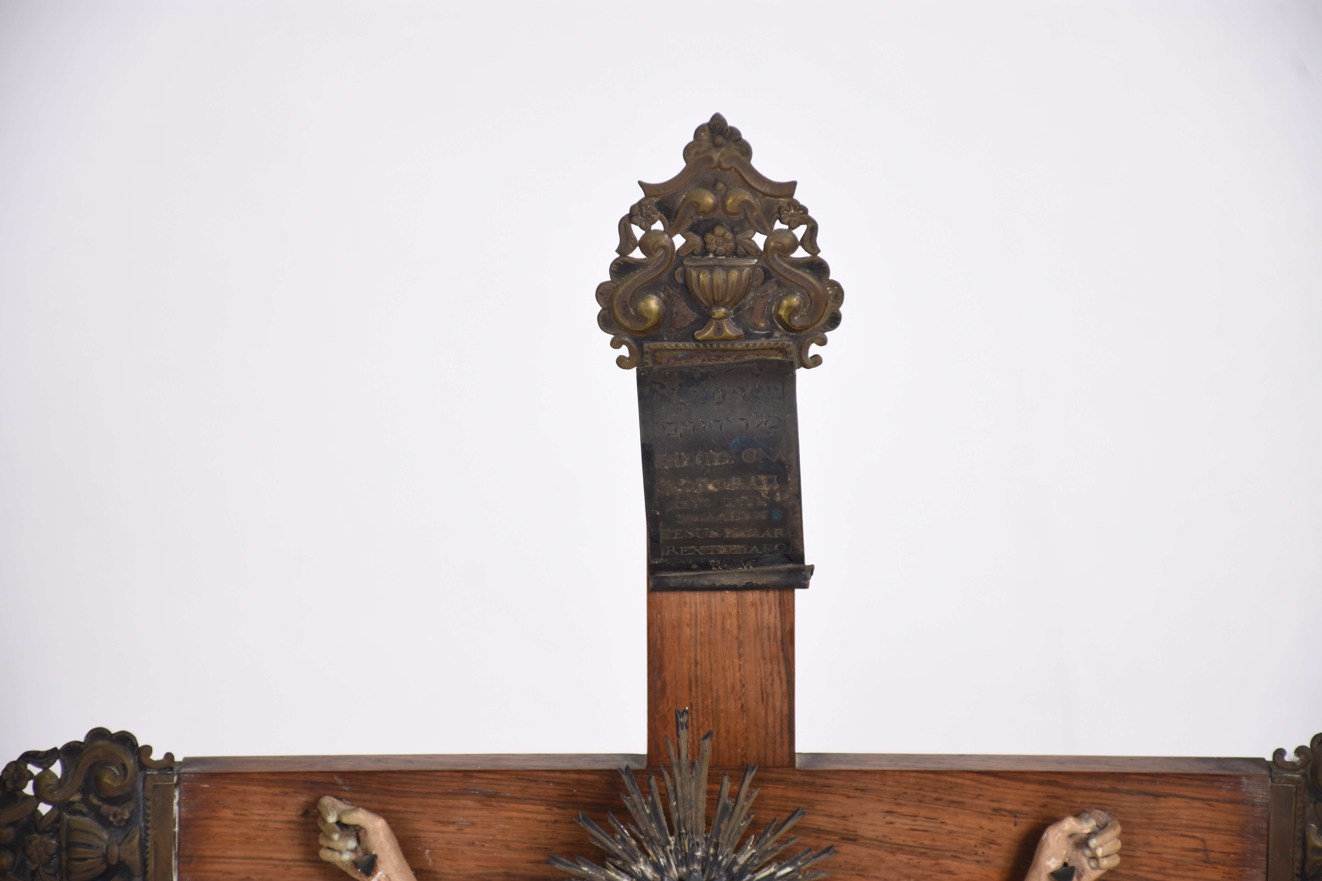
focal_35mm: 150
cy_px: 440
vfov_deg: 9.1
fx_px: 5508
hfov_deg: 13.7
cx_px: 661
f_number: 5.6
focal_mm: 100
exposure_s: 1/60
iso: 250
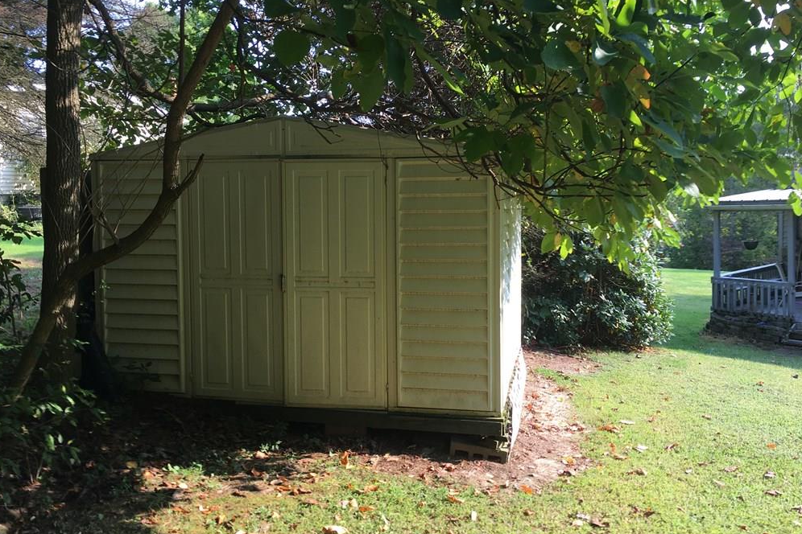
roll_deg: +0.8
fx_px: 691
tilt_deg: -4.4
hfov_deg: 60.3
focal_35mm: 31
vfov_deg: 42.3
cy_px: 253
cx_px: 403
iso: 25
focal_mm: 4.15
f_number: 2.2
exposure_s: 1/169
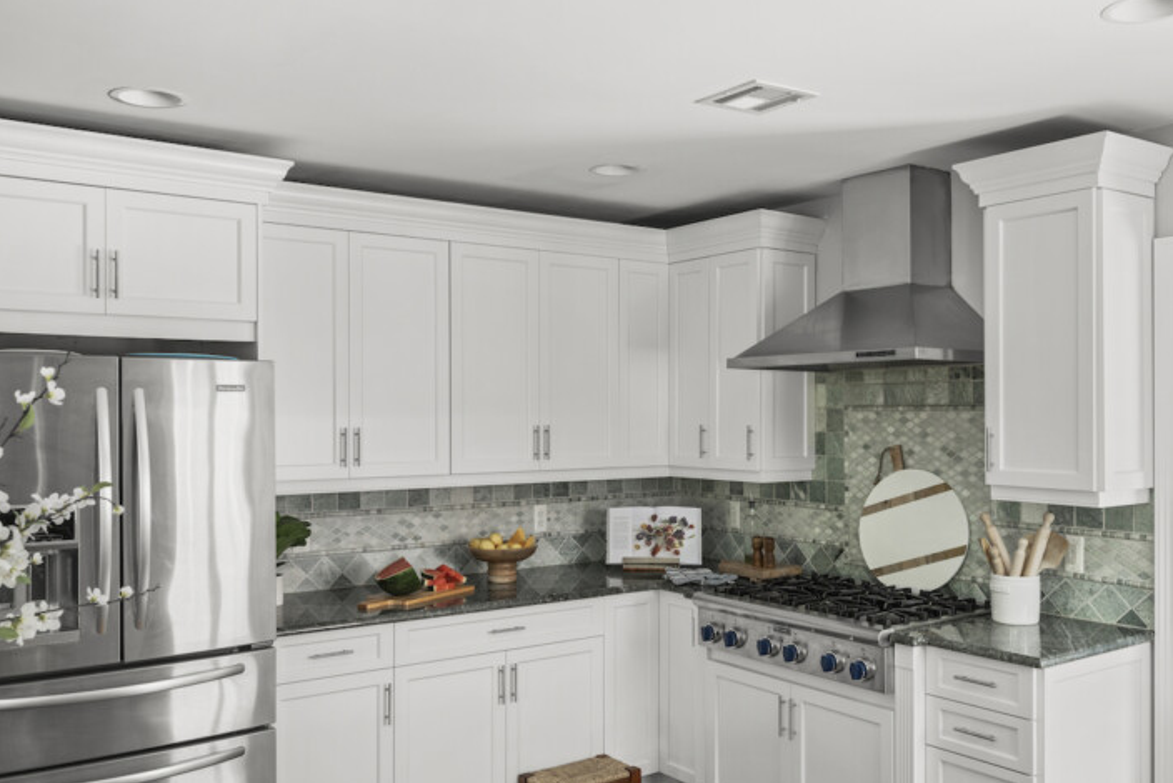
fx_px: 1043
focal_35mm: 32
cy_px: 387
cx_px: 610
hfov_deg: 58.7
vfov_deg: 41.2
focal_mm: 22
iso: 200
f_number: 8
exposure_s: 1
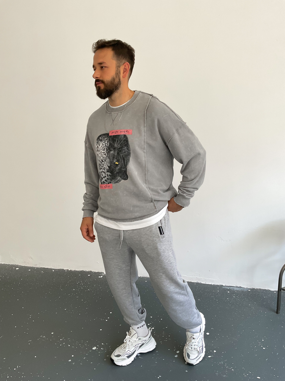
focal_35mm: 29
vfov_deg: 61.7
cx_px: 142
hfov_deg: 48.2
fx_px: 318
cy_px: 190
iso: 50
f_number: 1.8
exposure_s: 1/120
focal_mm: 3
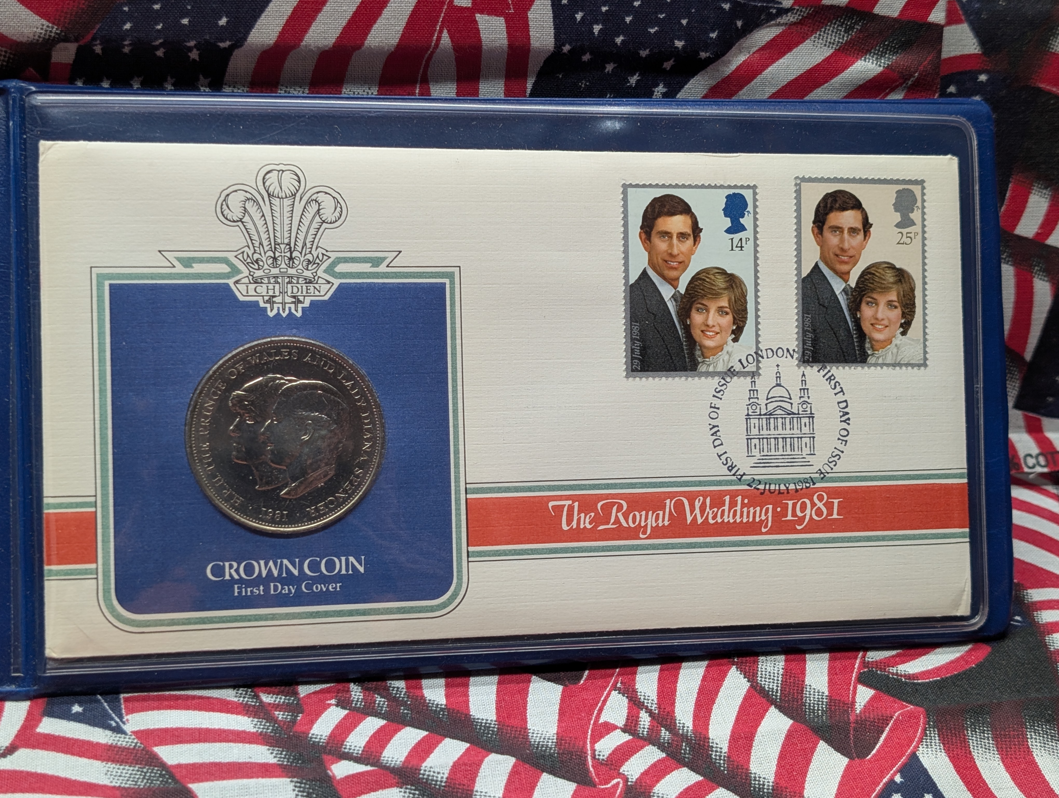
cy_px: 399
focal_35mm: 49
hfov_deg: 38.9
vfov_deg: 29.7
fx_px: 1501
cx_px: 530
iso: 50
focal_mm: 6.9
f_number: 1.68
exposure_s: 1/69.4
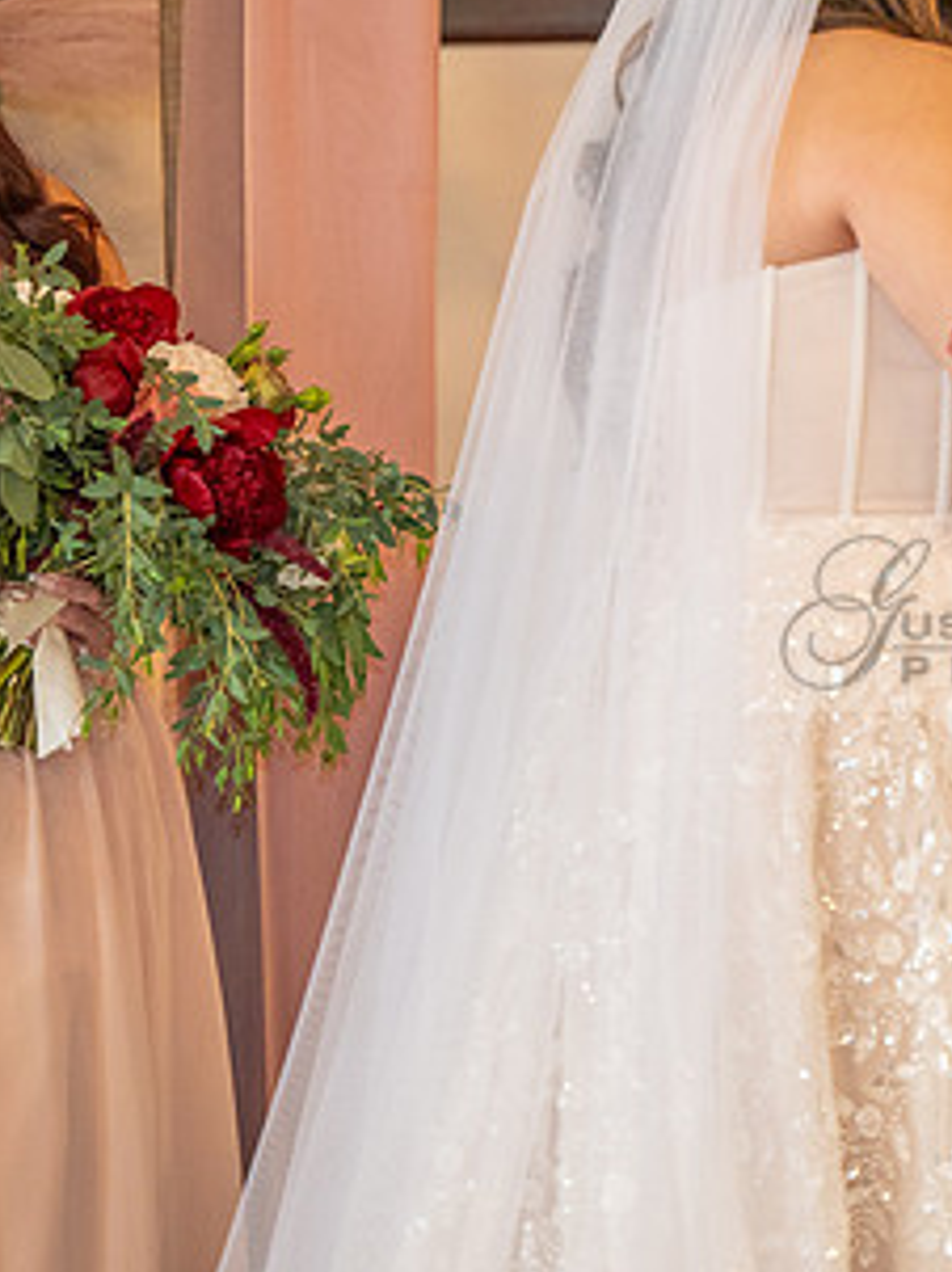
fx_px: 9511
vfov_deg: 7.7
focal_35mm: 259
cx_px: 1112
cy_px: 613
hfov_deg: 5.7
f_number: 2.8
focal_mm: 140
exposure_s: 1/125
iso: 1600
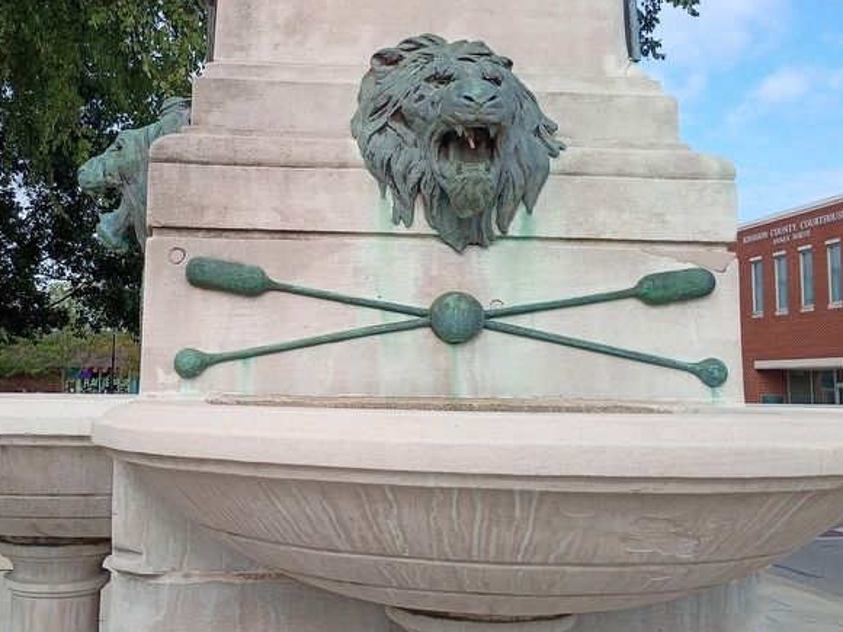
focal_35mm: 40
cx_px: 304
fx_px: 974
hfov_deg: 46.3
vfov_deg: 35.9
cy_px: 270
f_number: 1.8
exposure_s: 1/595
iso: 101
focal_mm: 4.27
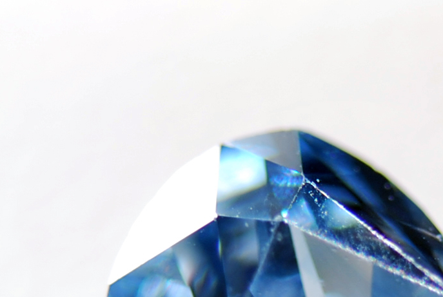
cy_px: 358
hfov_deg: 6.5
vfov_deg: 4.4
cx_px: 323
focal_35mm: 316
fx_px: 3896
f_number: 5.6
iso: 110
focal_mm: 50
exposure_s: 1/125
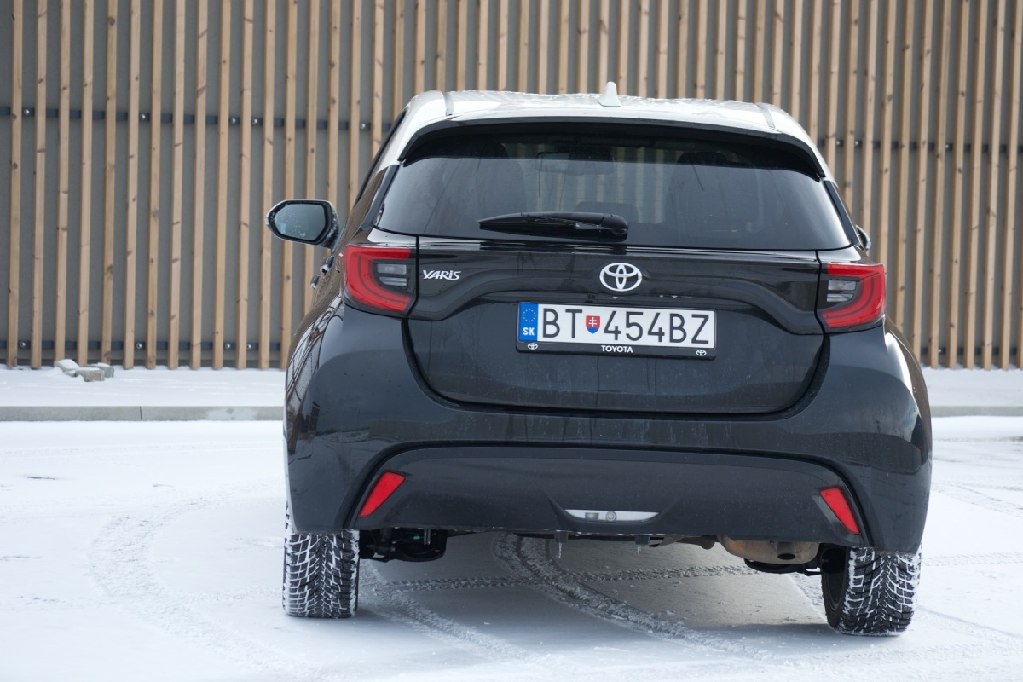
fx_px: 3069
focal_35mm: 108
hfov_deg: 18.9
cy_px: 341
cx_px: 512
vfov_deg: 12.7
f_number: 5.6
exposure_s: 1/125
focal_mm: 72
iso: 100
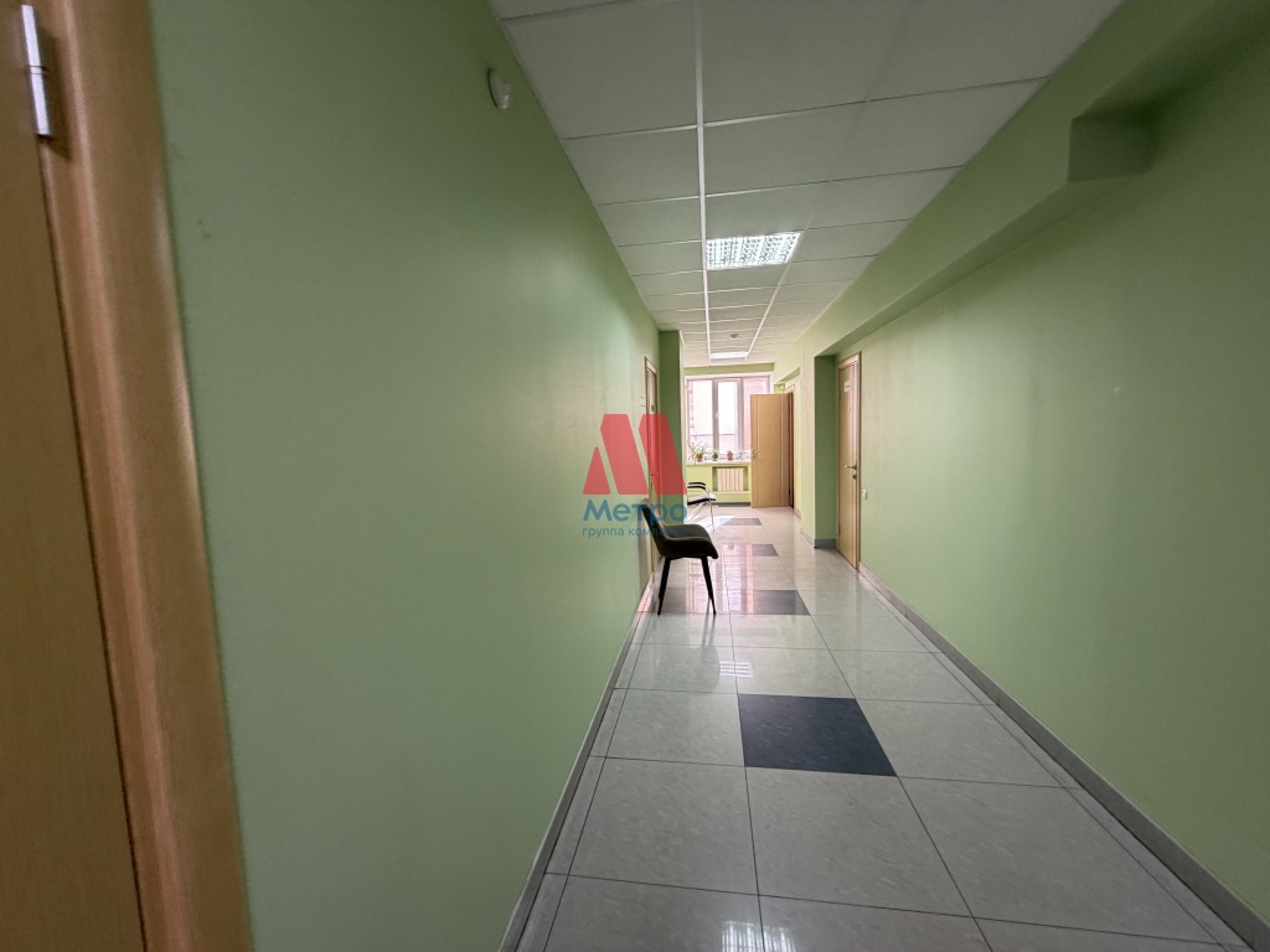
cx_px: 635
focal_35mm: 14
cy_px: 476
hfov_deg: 102.1
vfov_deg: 85.7
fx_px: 514
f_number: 2.2
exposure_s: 1/50
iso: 200
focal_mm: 2.22
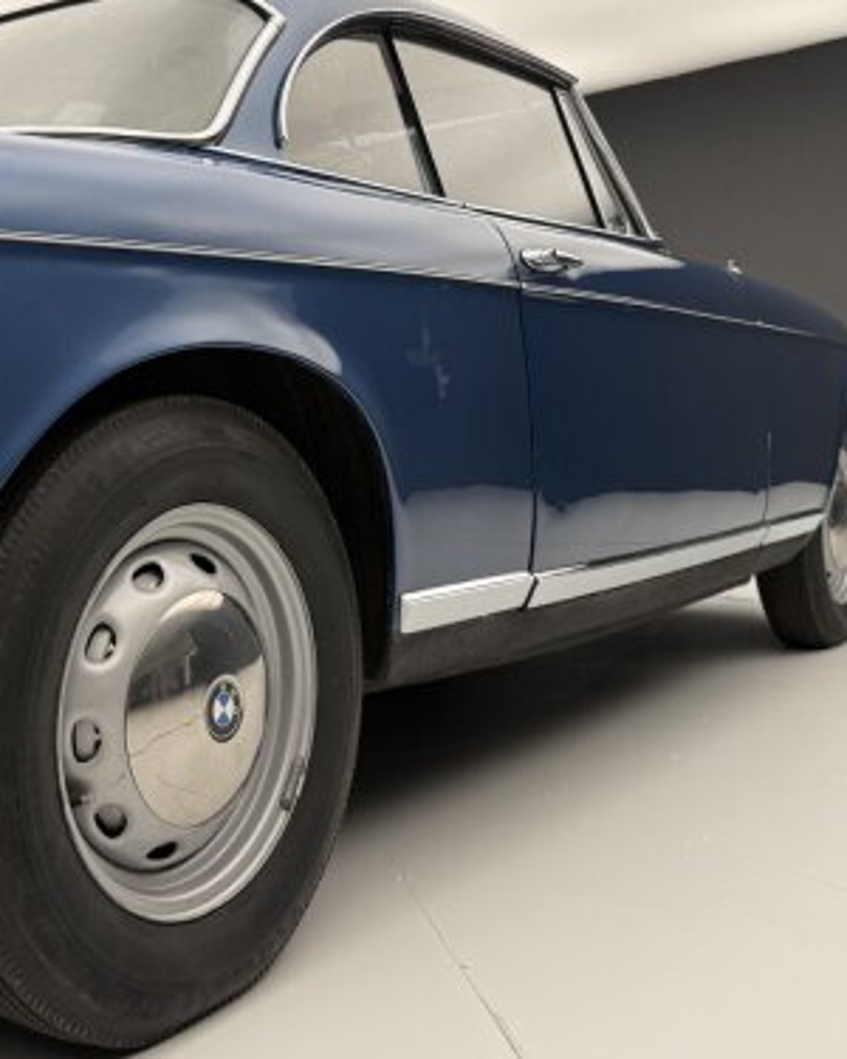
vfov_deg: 45.5
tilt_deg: +1.0
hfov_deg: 36.6
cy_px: 407
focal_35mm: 40
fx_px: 1253
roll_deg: +1.7
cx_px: 229
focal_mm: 6.76
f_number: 1.78
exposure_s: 1/99
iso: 200
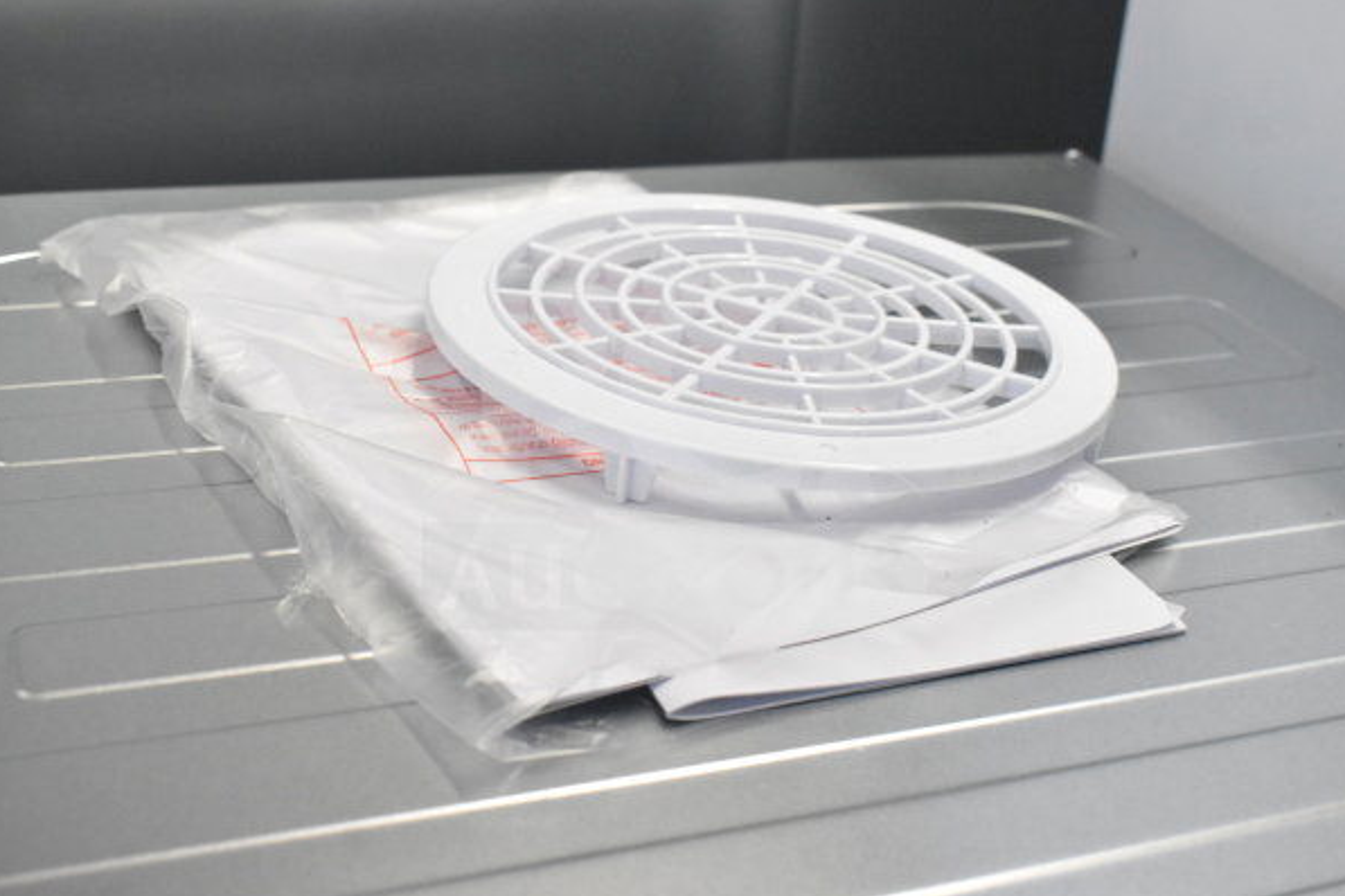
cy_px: 451
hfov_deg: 41.5
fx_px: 1775
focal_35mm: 48
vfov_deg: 28.4
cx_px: 674
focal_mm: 31
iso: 6400
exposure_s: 1/200
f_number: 7.1
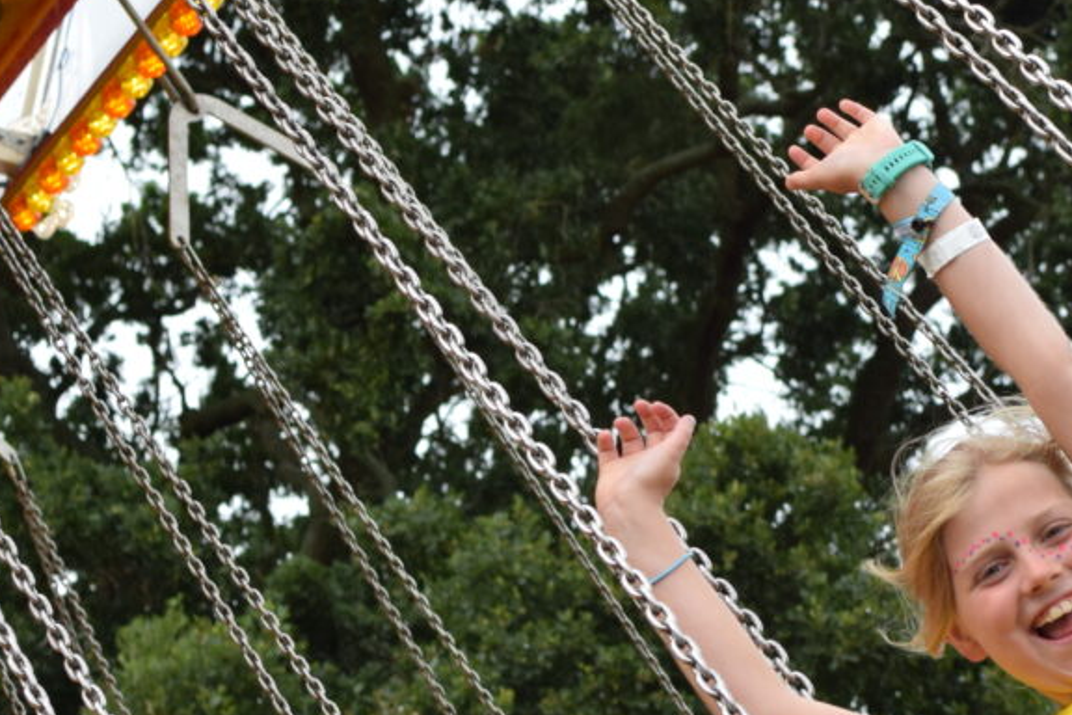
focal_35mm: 131
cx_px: 895
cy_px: 614
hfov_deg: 15.5
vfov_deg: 10.4
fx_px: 3908
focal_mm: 35
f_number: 5.6
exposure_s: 1/1250
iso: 400
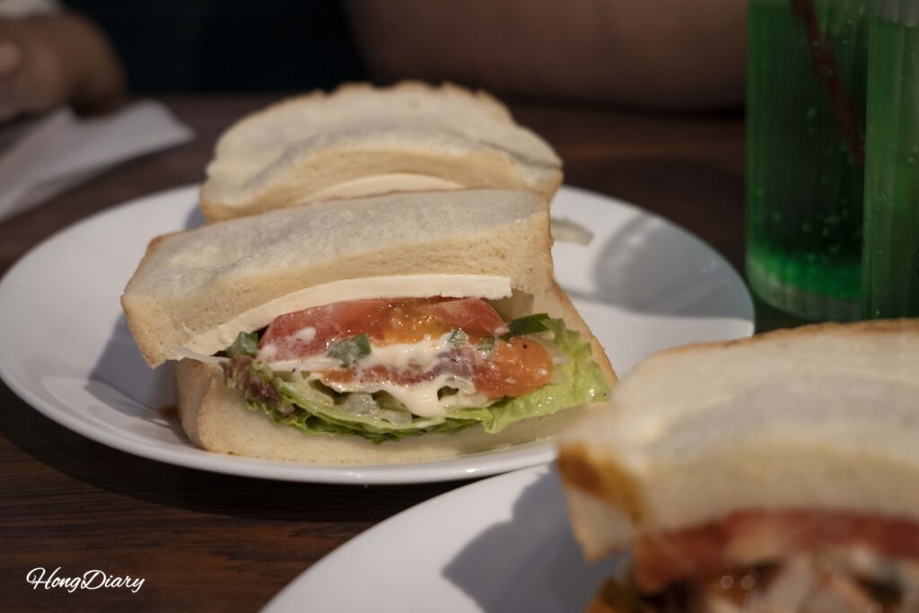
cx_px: 460
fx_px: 1174
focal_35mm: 46
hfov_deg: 42.7
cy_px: 306
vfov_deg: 29.3
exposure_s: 1/160
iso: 1600
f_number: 5.6
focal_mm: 46
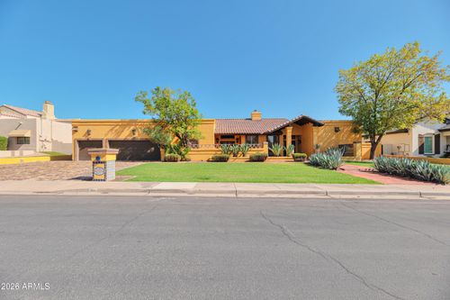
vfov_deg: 81.2
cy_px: 150
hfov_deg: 104.3
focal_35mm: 14
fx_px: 175
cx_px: 225
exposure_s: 1/320
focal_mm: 14
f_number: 8
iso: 100
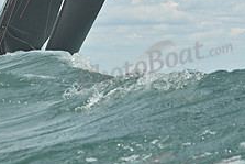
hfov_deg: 9.1
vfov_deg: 6.1
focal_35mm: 224
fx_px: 1525
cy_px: 21
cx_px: 22
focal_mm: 86
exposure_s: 1/1250
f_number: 9
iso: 320
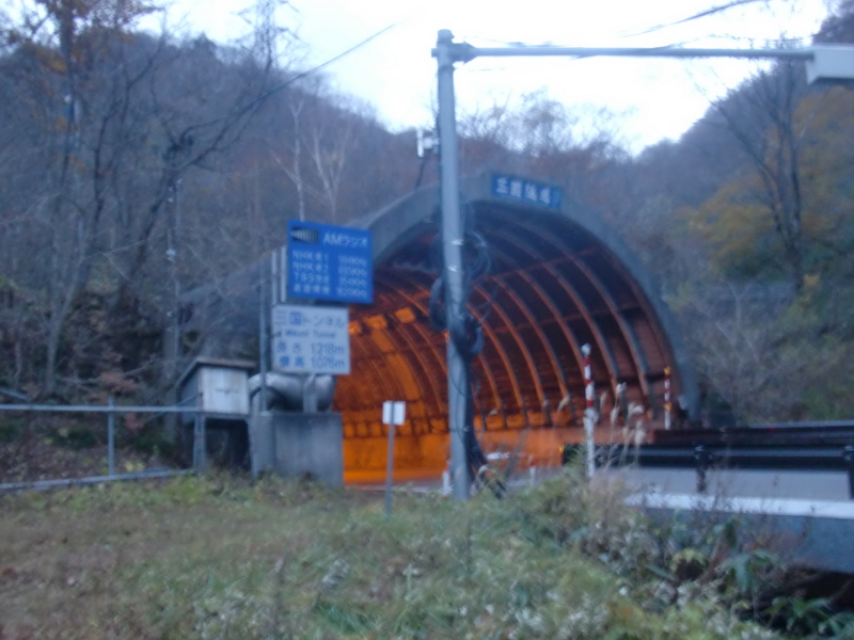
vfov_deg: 39.7
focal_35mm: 36
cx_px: 427
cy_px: 320
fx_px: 888
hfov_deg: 51.4
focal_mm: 6.3
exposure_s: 1/4
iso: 400
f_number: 2.8
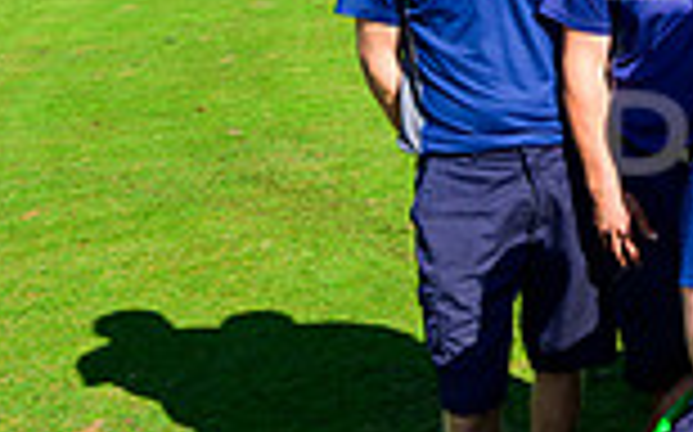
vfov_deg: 18.6
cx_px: 1130
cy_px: 56
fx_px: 1302
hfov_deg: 22.4
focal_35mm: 69
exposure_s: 1/250
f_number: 8
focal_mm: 18
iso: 200
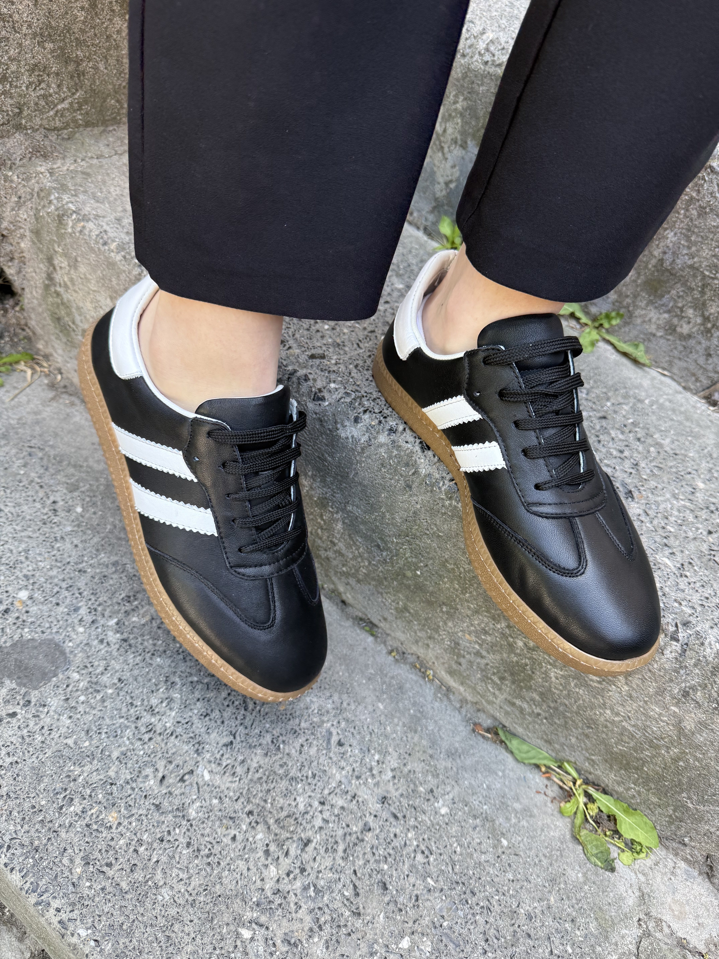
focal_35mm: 24
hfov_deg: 56.8
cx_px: 360
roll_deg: -23.3
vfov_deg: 71.6
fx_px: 665
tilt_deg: -42.4
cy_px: 480
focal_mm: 6.76
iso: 100
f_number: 1.78
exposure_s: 1/253
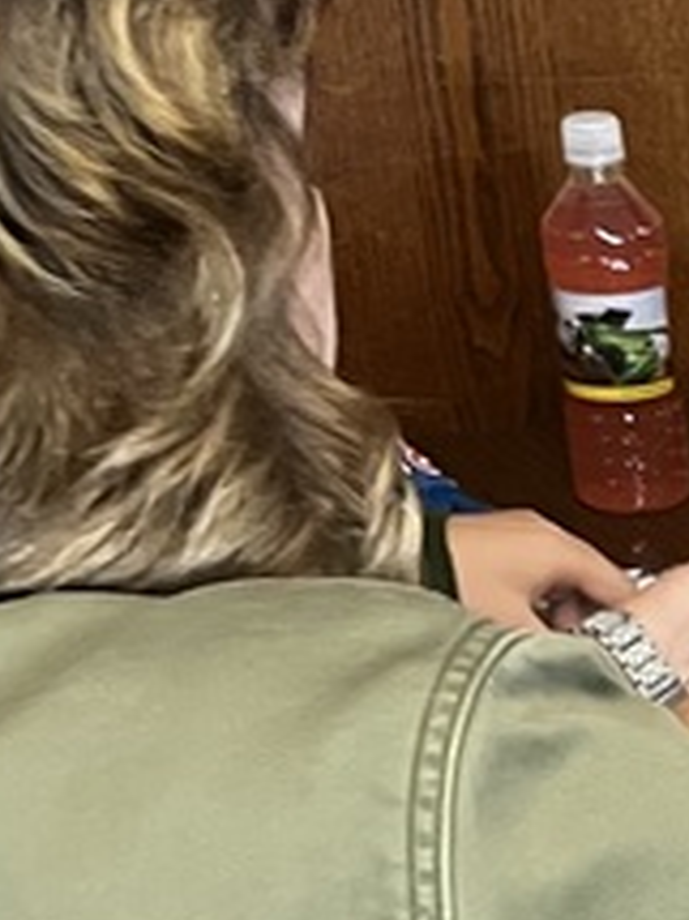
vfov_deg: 14.9
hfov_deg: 10.9
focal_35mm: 124
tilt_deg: -31.5
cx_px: 1382
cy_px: 1322
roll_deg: +0.0
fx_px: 3294
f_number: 1.6
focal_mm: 5.1
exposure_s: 1/60
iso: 160
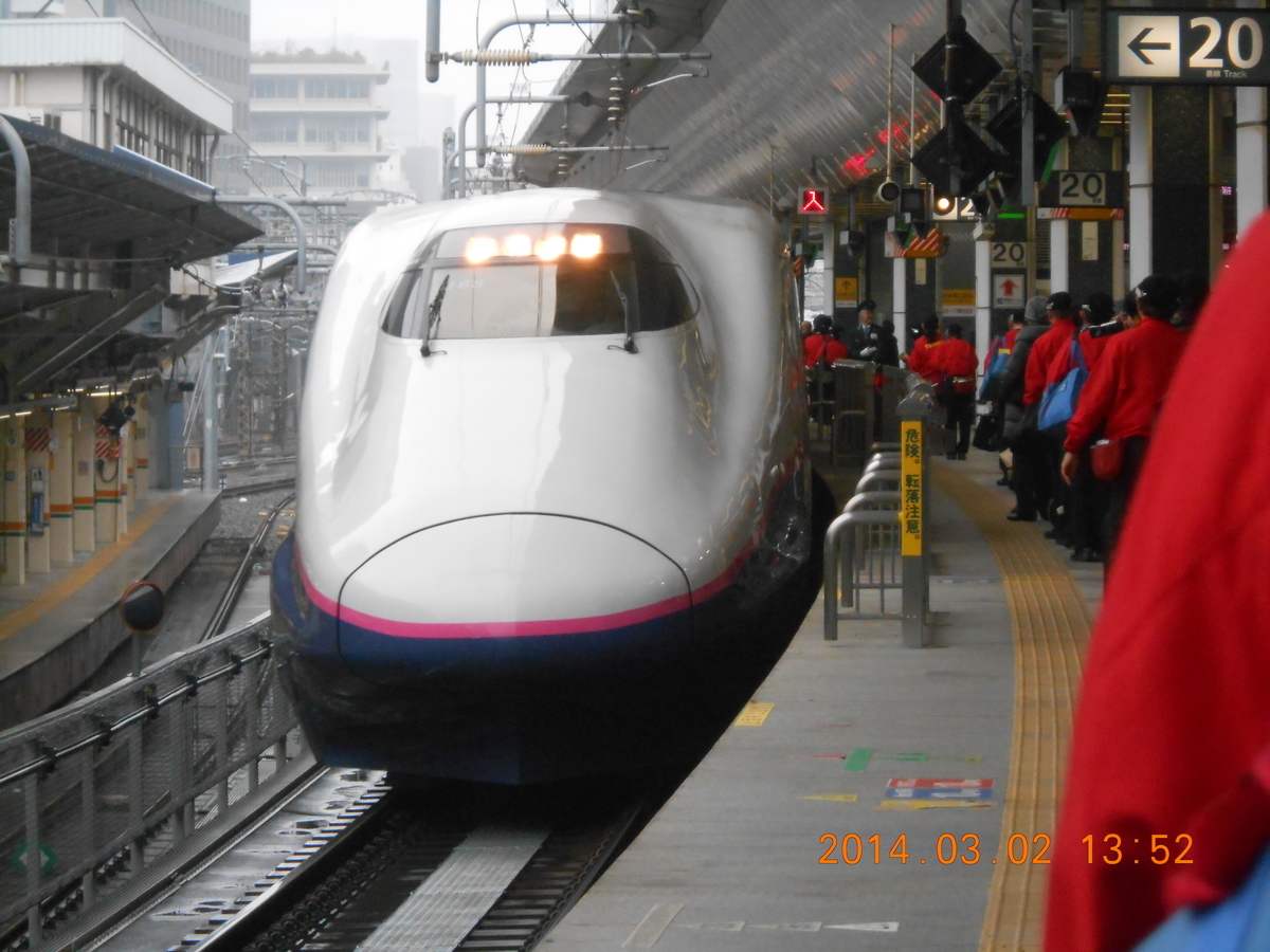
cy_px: 476
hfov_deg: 12.7
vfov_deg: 9.5
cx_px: 635
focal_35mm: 156
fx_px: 5723
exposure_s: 1/125
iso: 640
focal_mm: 27.6
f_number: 6.5
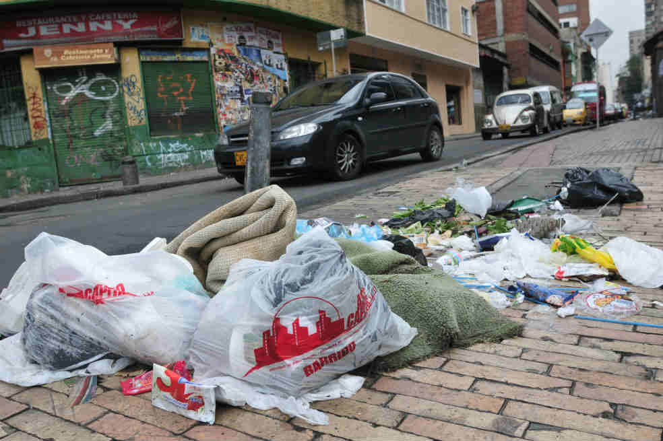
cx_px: 332
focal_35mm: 30
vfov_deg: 43.6
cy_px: 220
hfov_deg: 62.0
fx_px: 552
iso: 640
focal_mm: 20
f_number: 4.5
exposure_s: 1/1600
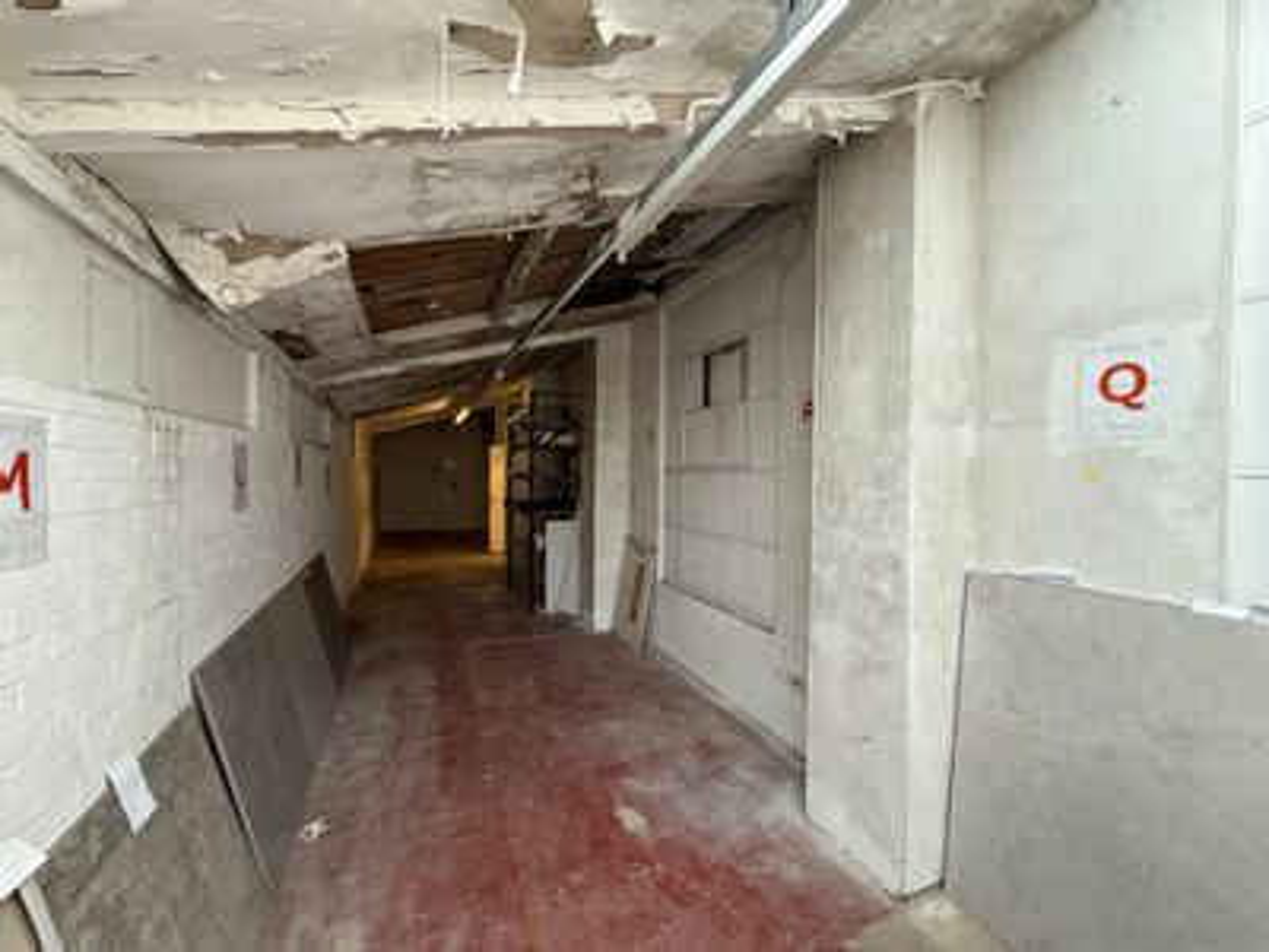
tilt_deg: -0.5
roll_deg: -1.0
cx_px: 634
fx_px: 513
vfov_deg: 85.7
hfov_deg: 102.1
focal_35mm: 14
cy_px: 476
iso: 250
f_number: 2.2
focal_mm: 2.22
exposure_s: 1/99
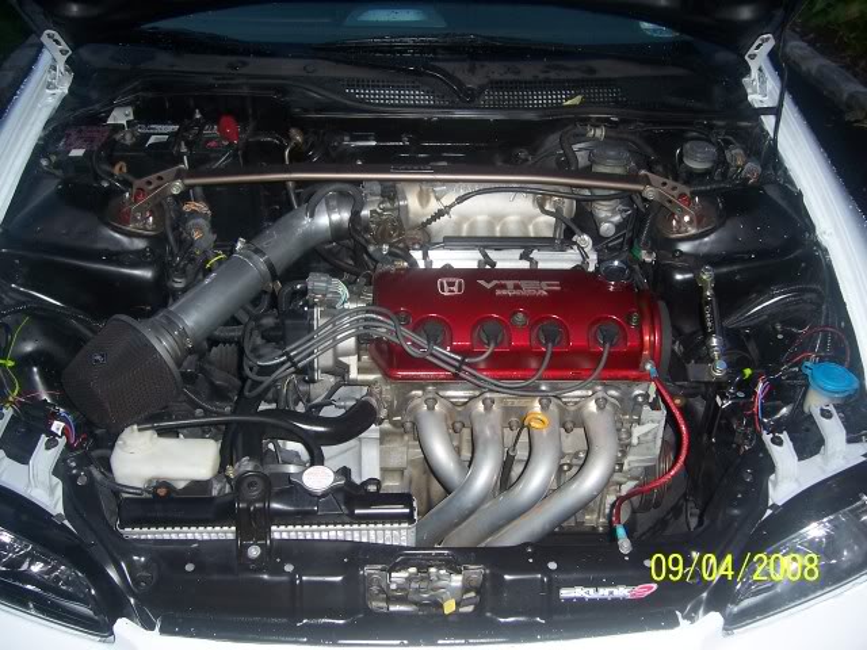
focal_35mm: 36
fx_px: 902
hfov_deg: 51.4
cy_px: 325
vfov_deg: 39.7
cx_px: 434
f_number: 3
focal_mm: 6
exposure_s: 1/60
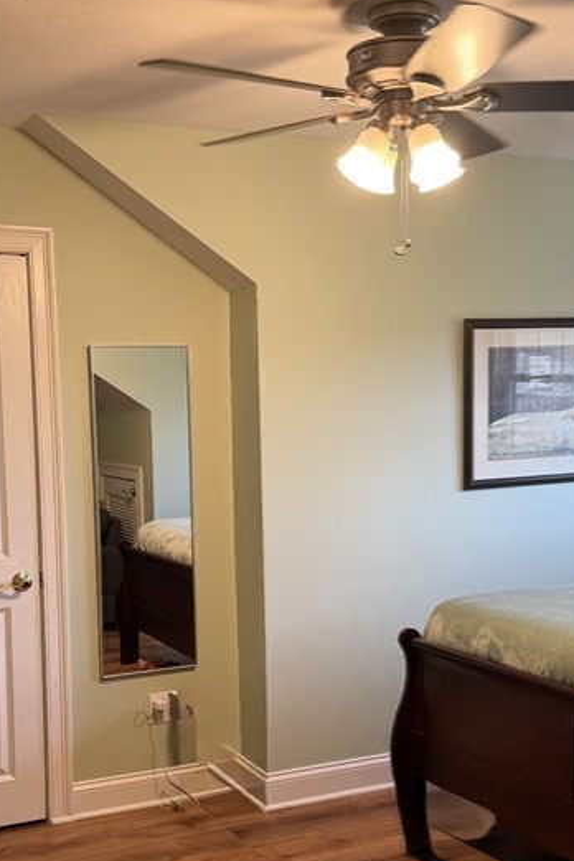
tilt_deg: -6.7
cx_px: 279
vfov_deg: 40.2
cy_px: 516
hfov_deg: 27.5
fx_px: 1172
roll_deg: +0.4
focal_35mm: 49
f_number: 1.78
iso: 100
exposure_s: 1/121
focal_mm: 6.76
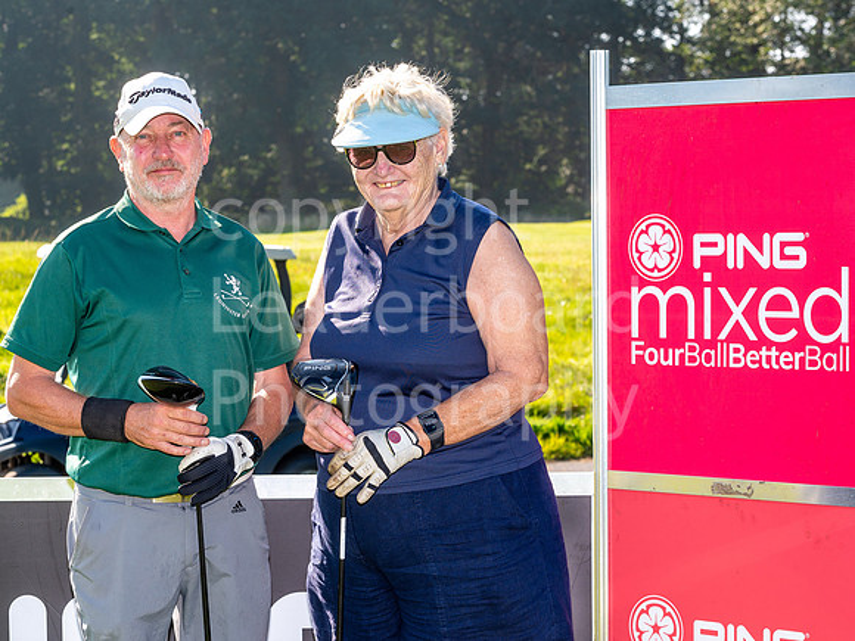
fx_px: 2692
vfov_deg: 13.6
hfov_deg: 18.0
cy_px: 318
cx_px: 406
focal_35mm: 109
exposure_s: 1/200
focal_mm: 98
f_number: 10
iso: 200
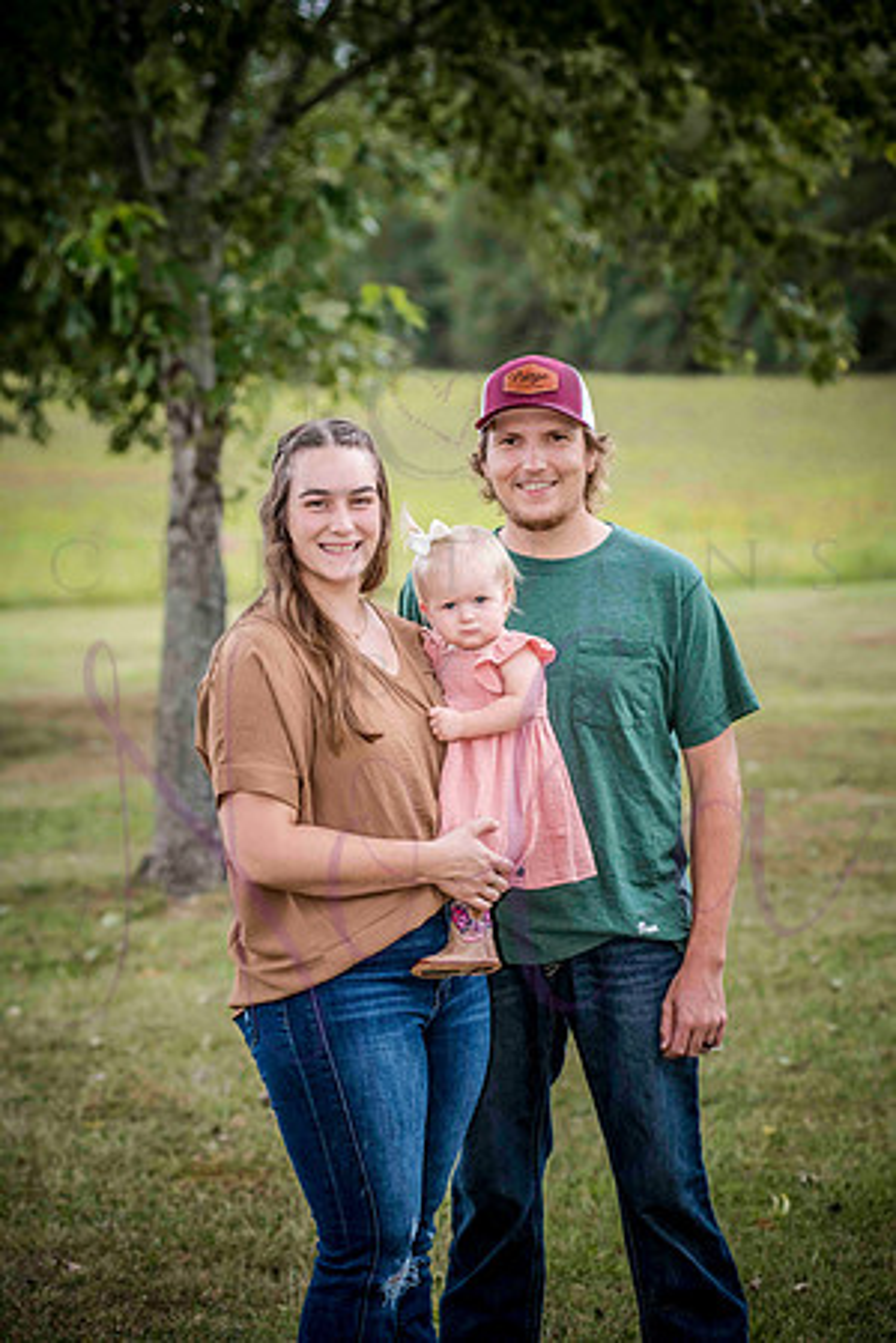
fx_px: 3733
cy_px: 672
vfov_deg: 20.4
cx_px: 448
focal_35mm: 100
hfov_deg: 13.7
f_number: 4.5
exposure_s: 1/320
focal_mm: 100
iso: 400
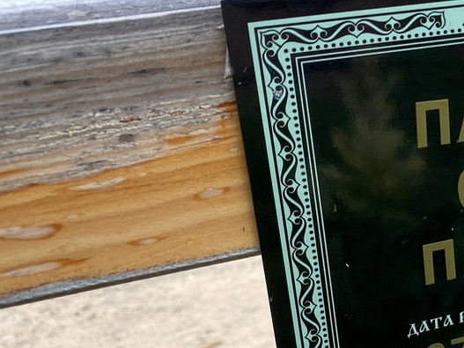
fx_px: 951
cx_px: 592
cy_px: 210
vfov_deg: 20.7
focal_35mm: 71
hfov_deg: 24.2
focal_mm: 4.25
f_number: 1.8
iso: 32
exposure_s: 1/573
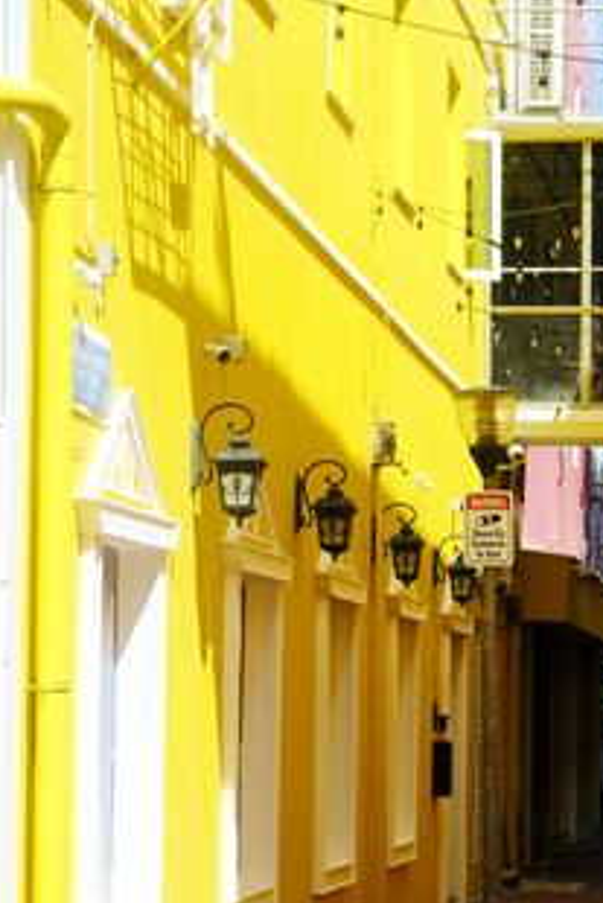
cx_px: 351
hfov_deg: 10.0
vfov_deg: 14.9
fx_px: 3438
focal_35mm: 137
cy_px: 603
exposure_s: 1/1700
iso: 800
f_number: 8
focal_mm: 55
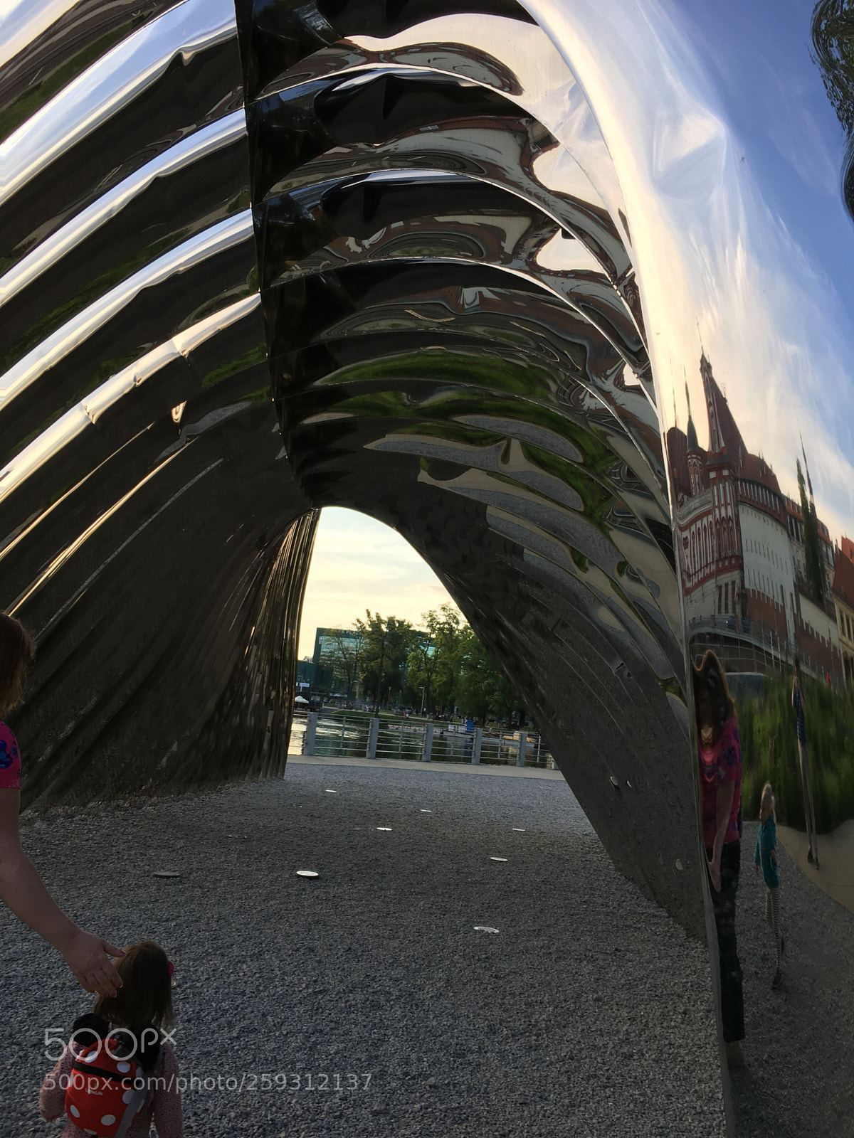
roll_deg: -2.4
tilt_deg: +7.6
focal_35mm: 29
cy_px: 569
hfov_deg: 48.2
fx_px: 954
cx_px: 427
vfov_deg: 61.7
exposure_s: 1/187
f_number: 2.2
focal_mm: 4.15
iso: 25
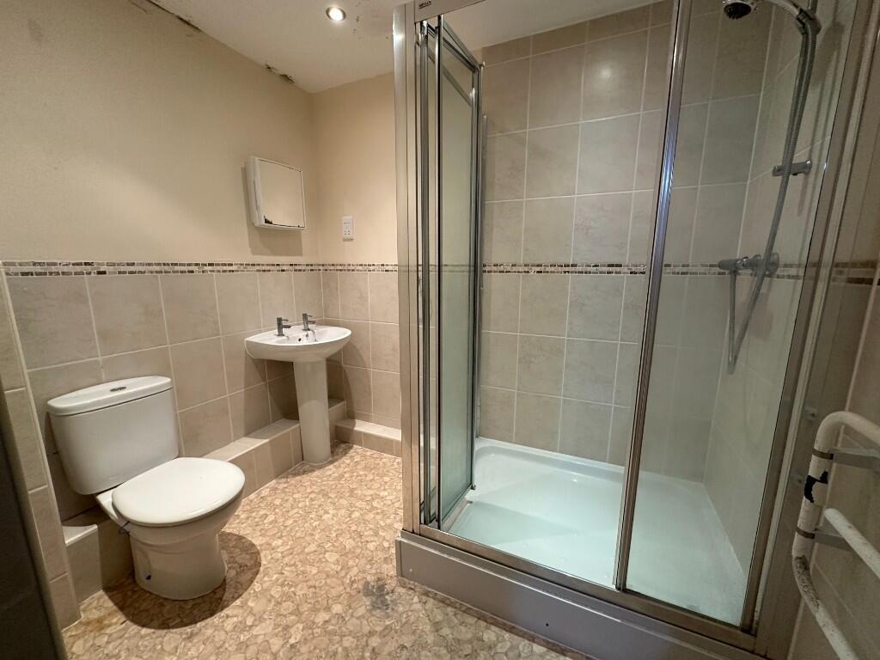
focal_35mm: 14
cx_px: 440
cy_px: 330
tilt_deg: -10.8
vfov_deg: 85.7
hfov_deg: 102.1
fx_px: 356
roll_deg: +0.4
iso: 200
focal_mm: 2.22
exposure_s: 1/50
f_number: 2.2
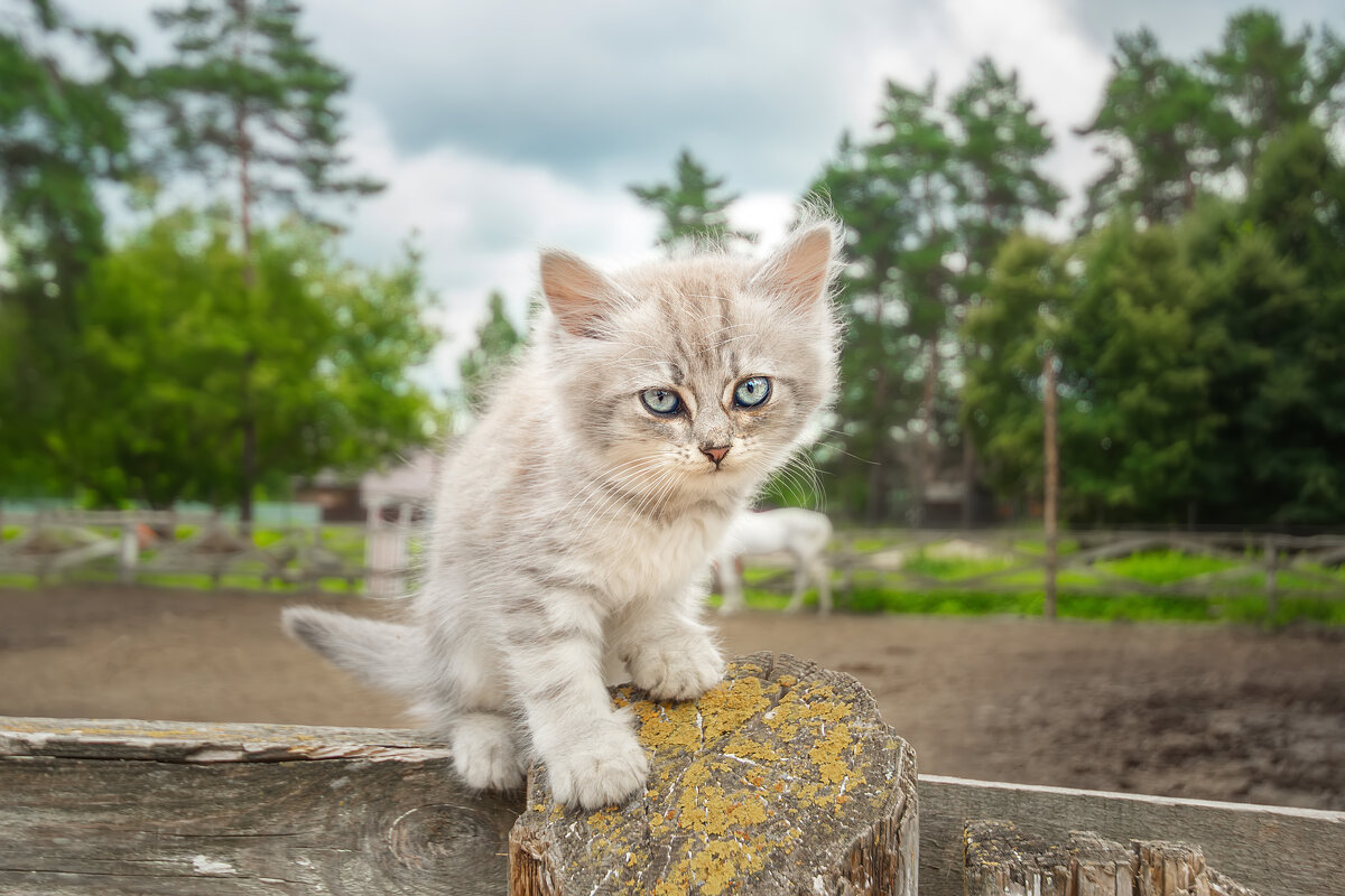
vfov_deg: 36.9
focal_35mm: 36
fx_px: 1345
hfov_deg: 53.1
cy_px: 448
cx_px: 672
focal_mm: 24
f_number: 5.6
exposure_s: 1/500
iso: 500
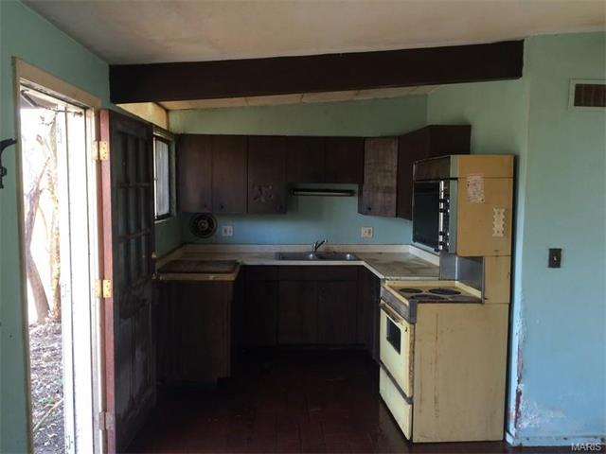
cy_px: 227
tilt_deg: -6.1
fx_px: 508
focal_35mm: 29
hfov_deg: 61.7
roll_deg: -2.2
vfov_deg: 48.2
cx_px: 303
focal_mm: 4.15
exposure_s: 1/30
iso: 80
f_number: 2.2
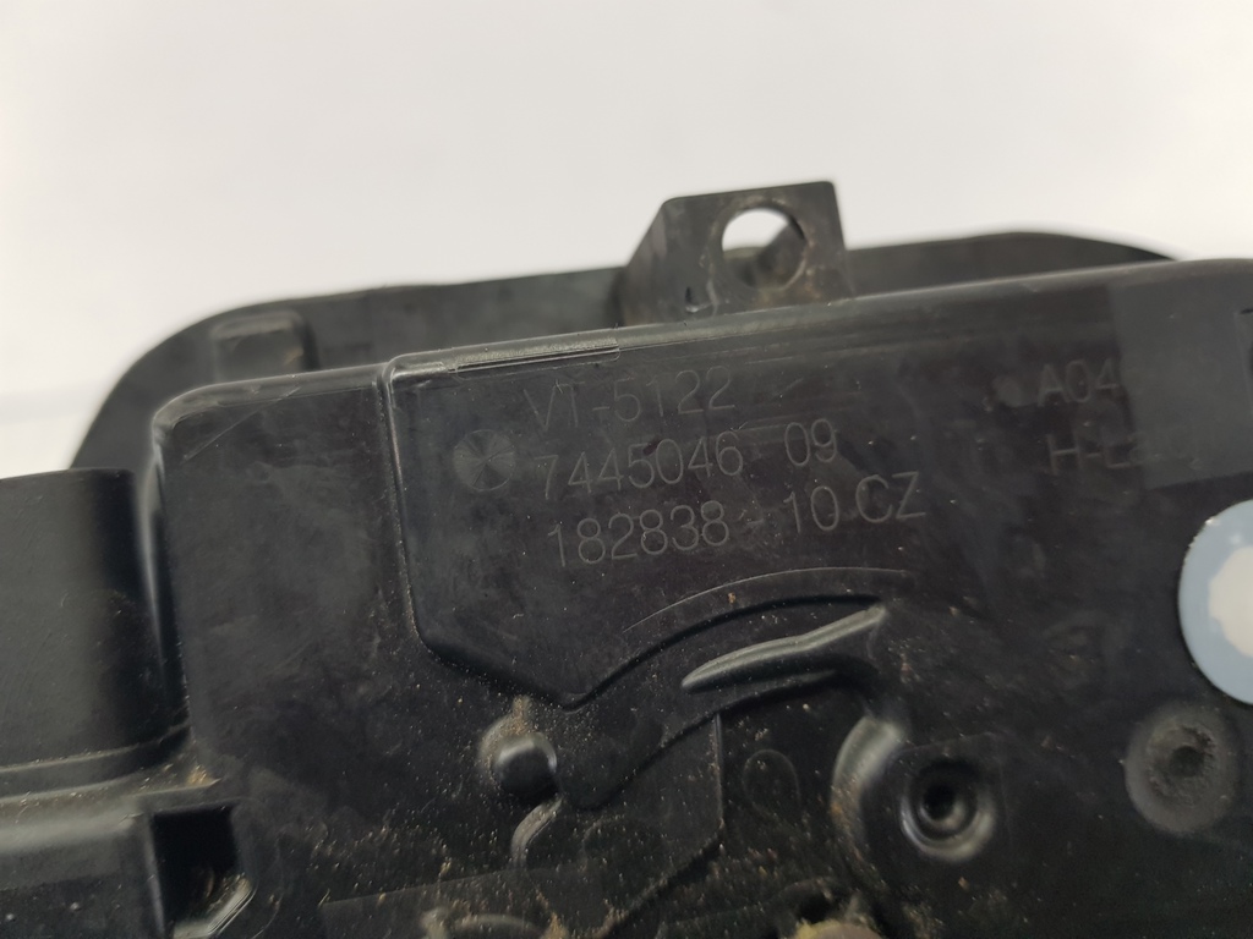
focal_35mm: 26
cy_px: 470
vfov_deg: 53.1
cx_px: 626
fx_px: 941
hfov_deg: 67.3
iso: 100
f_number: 1.7
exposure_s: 1/100
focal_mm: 4.2
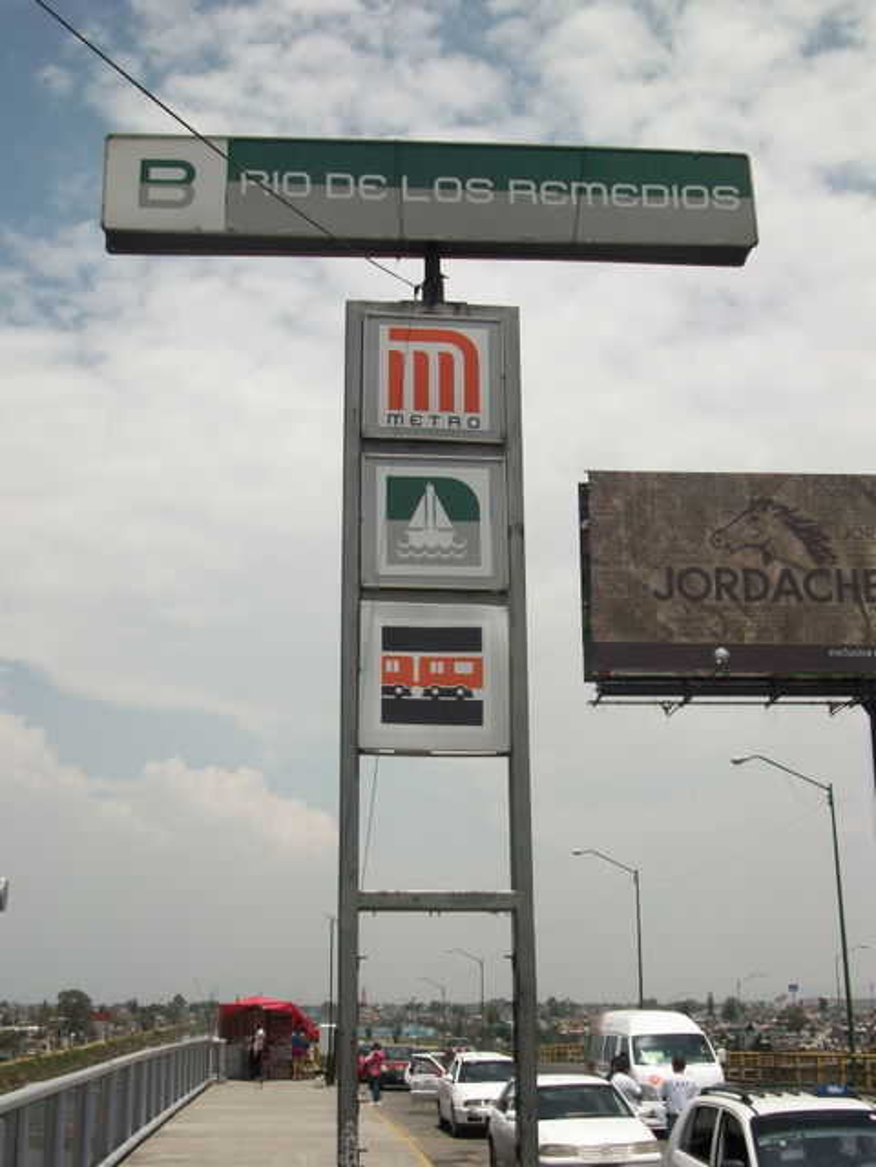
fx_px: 1417
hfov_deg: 34.3
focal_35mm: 42
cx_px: 438
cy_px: 584
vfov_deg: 44.8
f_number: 6.3
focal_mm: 7.1
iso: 64
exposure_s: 1/518
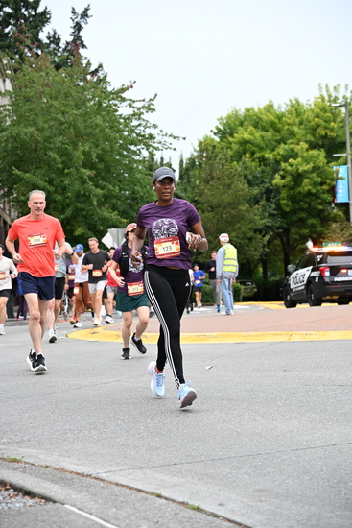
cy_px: 264
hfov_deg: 20.0
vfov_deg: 29.6
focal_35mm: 68
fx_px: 997
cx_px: 176
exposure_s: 1/800
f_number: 4
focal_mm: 68
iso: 1600
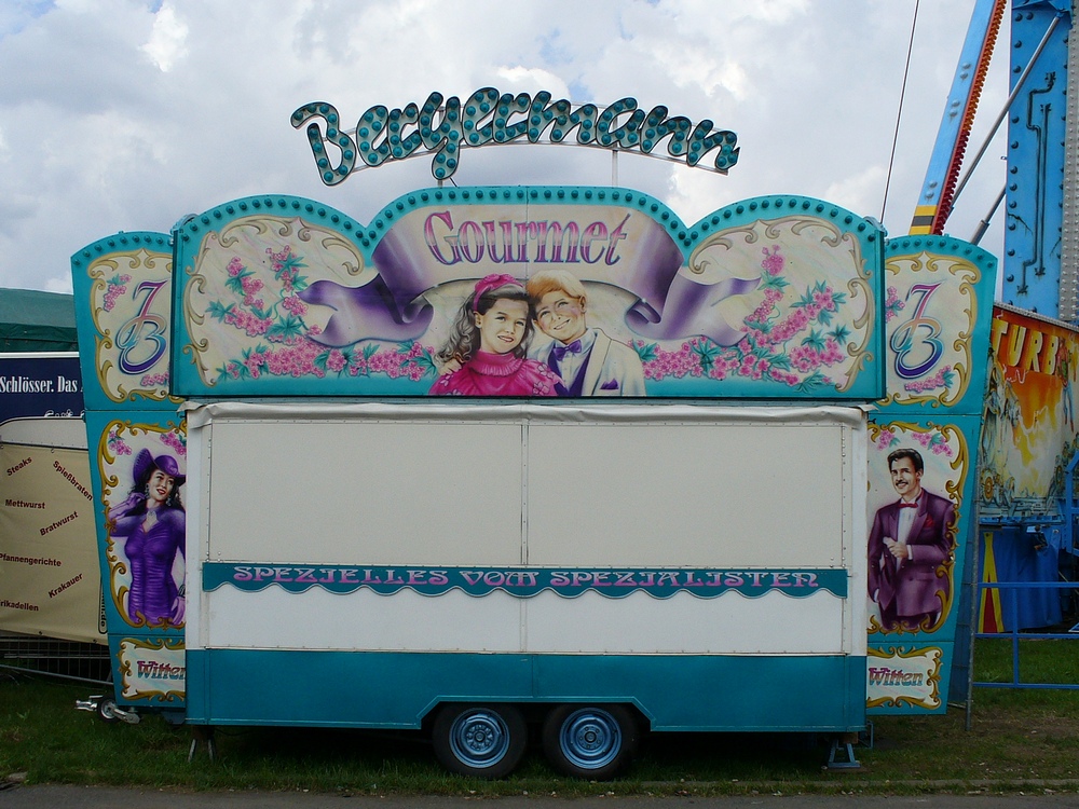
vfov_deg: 32.2
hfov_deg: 42.1
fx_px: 1403
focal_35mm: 45
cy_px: 404
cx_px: 540
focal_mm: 6.1
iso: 80
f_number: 5.6
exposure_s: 1/320
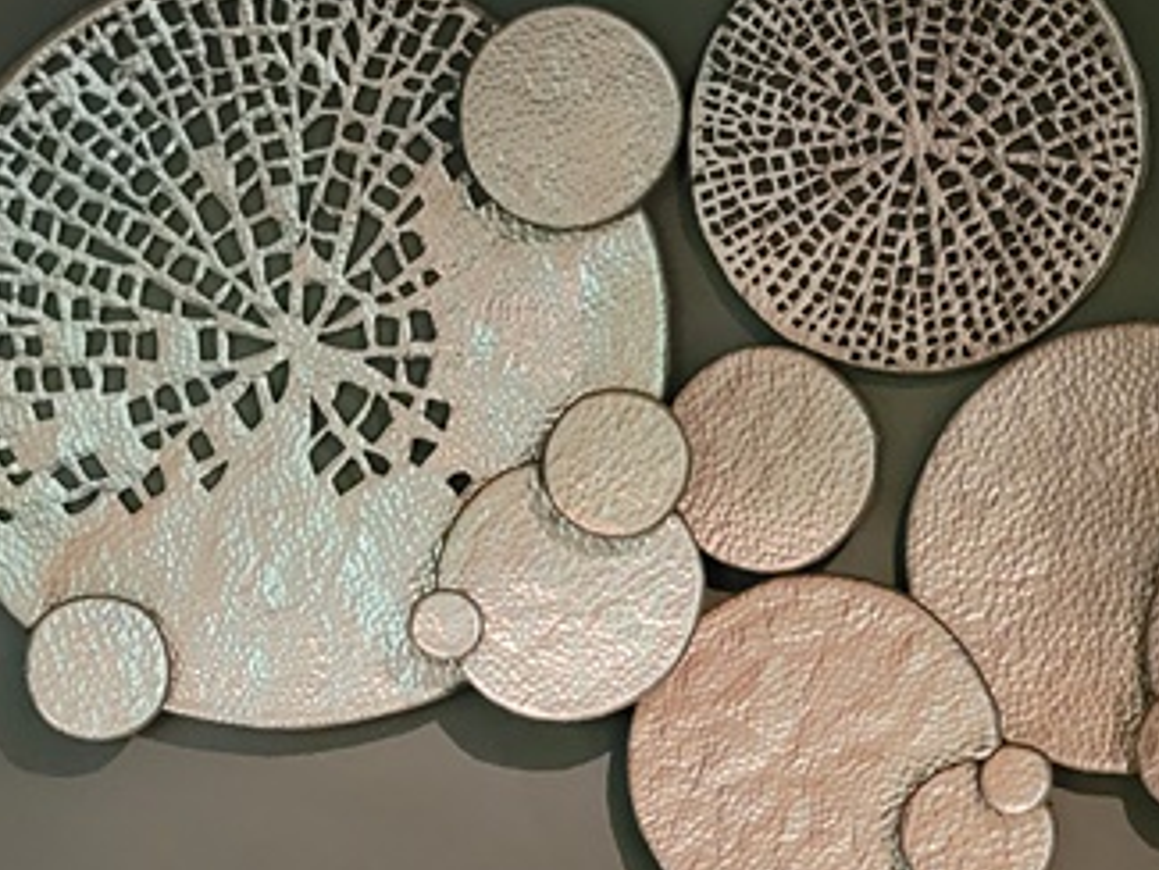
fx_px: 2680
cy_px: 735
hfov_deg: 23.7
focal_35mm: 80
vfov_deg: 18.2
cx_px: 114
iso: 1000
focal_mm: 5.4
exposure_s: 1/25
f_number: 1.8
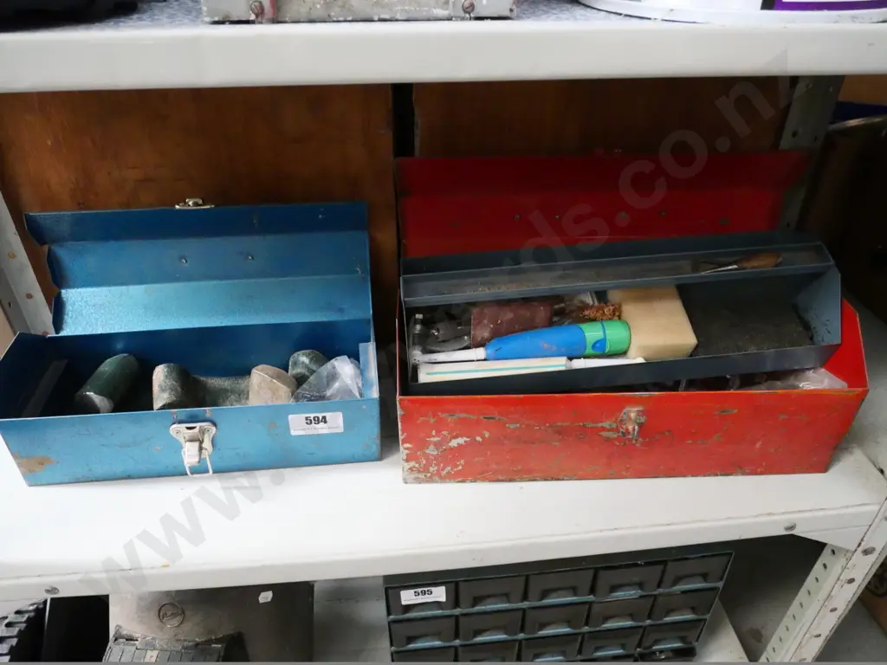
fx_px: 615
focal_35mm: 24
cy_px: 332
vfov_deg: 56.8
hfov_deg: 71.6
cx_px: 444
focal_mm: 12
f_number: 5.6
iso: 6400
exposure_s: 1/100
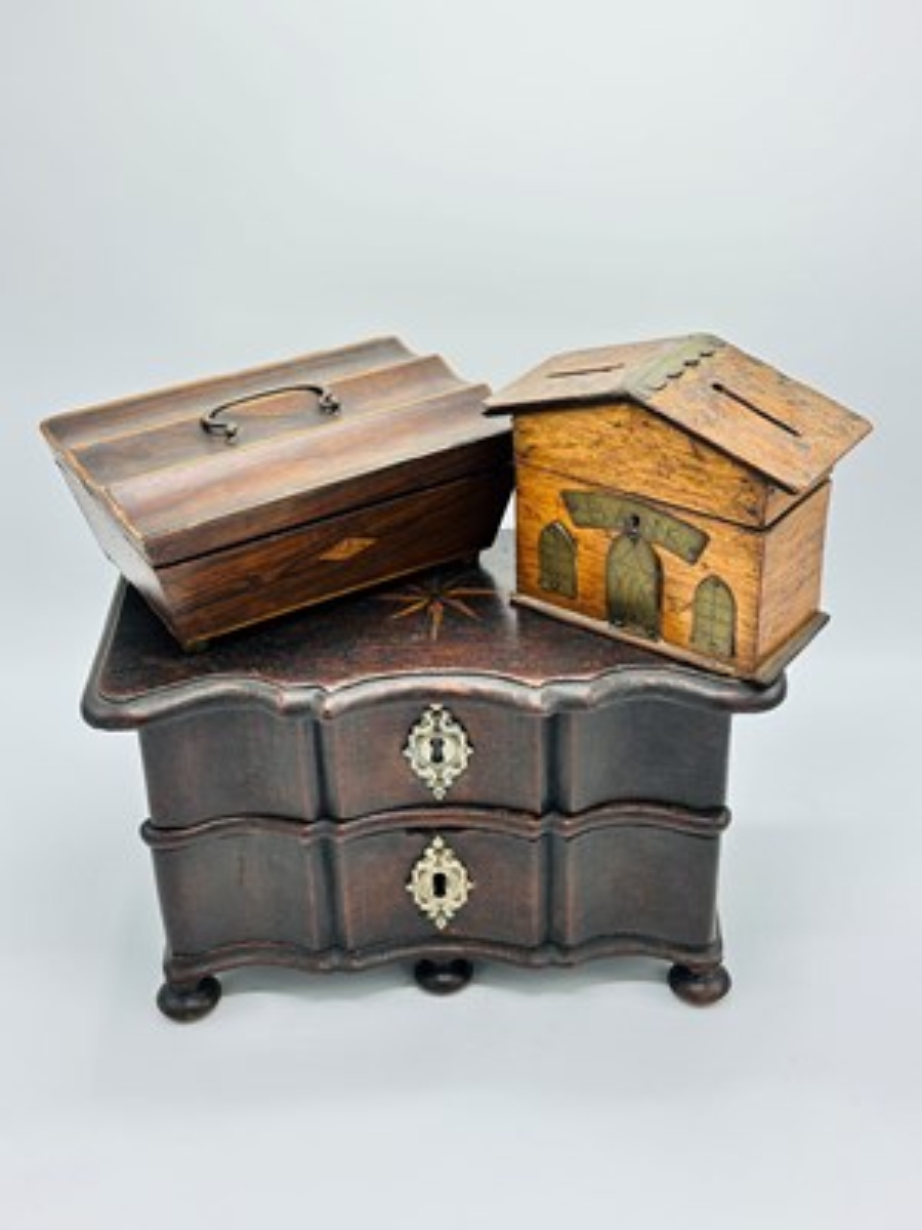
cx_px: 461
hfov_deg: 30.3
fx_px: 1705
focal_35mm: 48
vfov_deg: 39.7
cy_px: 615
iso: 64
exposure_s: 1/419
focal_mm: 6.86
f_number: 1.78
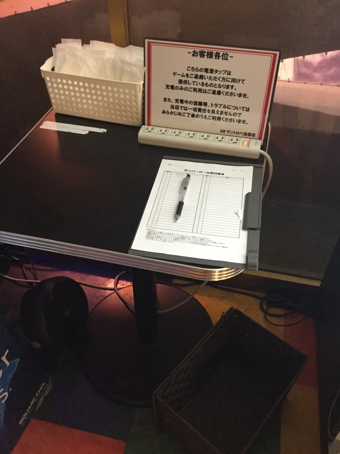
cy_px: 227
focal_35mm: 31
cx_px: 170
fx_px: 406
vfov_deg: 58.4
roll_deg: +0.5
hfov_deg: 45.4
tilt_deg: -41.4
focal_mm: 3.3
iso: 200
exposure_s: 1/20
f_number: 2.4
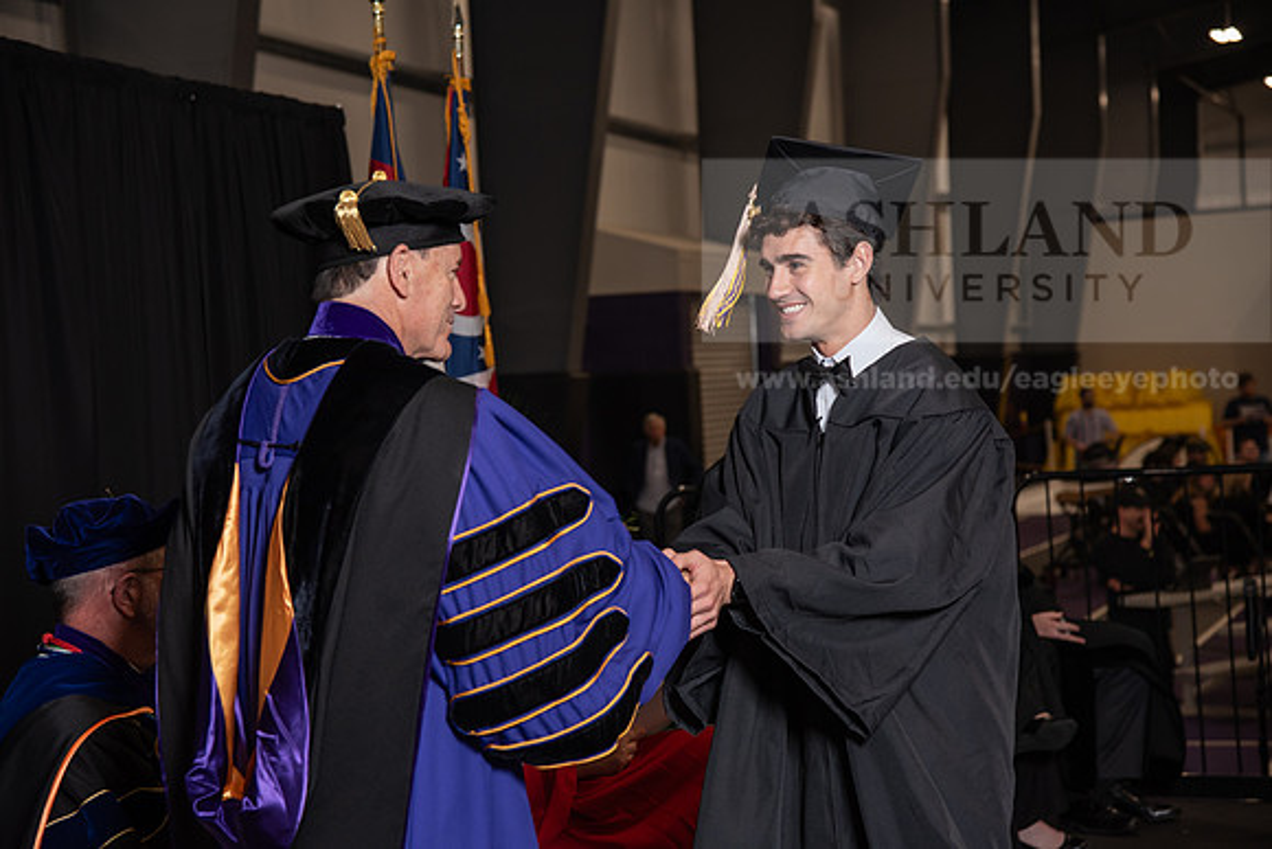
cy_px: 424
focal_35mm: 85
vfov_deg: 16.1
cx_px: 636
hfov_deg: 23.9
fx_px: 3004
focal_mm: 85
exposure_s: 1/200
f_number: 5
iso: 1000
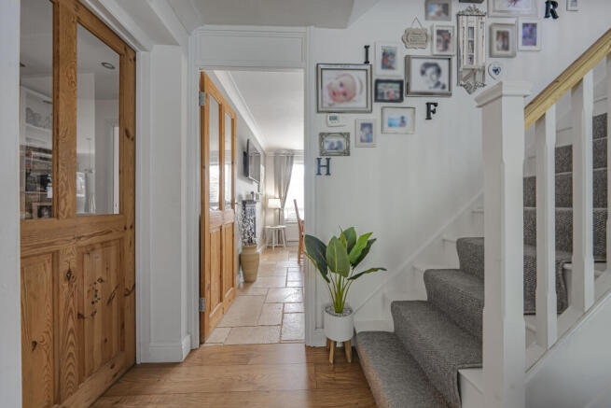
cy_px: 204
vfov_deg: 90.0
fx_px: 204
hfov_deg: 112.6
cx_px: 306
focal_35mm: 12
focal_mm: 12
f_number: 9
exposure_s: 1/2
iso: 320
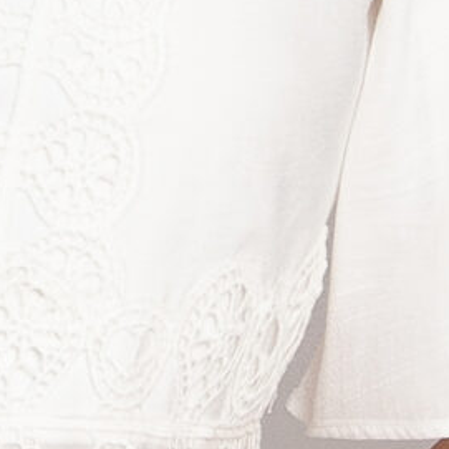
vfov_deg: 6.1
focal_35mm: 289
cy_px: 293
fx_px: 4241
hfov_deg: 6.0
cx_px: -54
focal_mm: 36
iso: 320
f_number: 5
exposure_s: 1/125
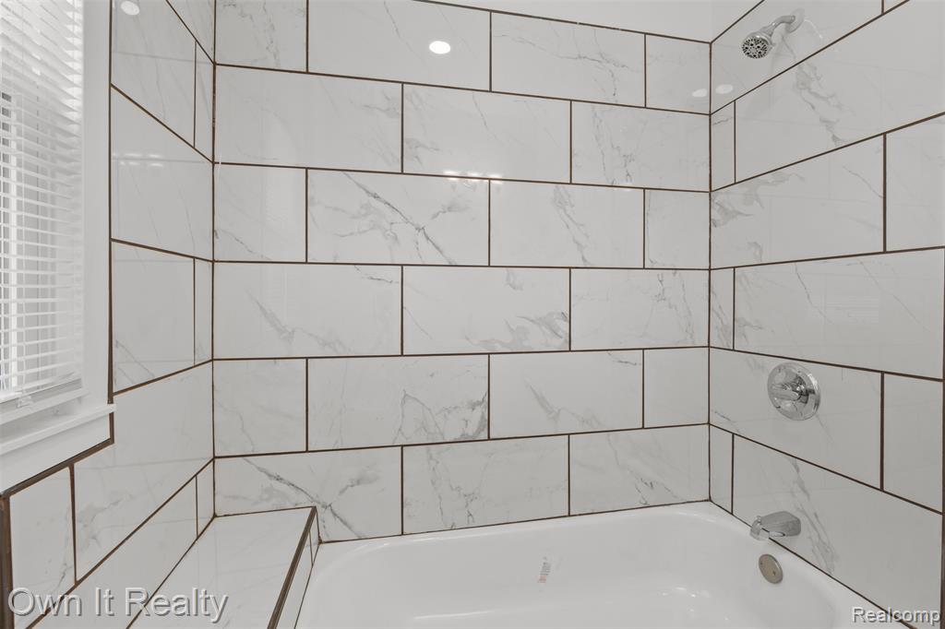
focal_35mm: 16
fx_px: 420
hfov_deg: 96.8
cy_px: 314
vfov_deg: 73.7
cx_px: 472
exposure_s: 1/10
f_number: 8
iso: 400
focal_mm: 16
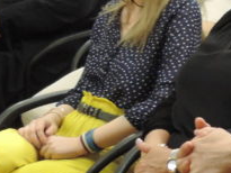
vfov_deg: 7.4
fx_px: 1335
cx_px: 364
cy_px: 36
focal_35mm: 200
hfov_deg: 9.6
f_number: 3.3
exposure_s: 1/13
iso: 450
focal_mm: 7.1
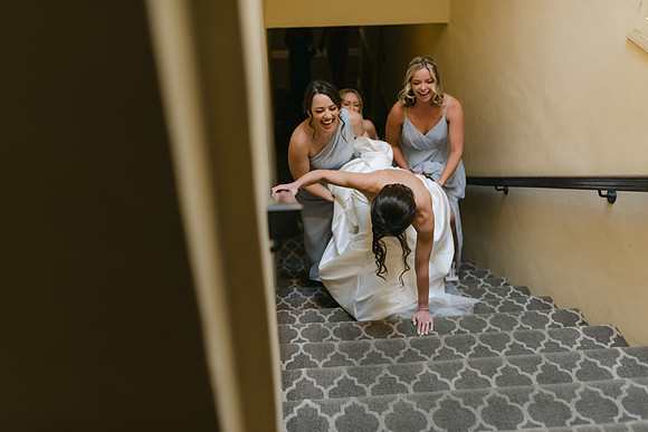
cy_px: 216
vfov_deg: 37.9
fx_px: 630
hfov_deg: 54.4
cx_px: 324
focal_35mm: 35
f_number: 2
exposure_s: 1/200
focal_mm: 35
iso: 125
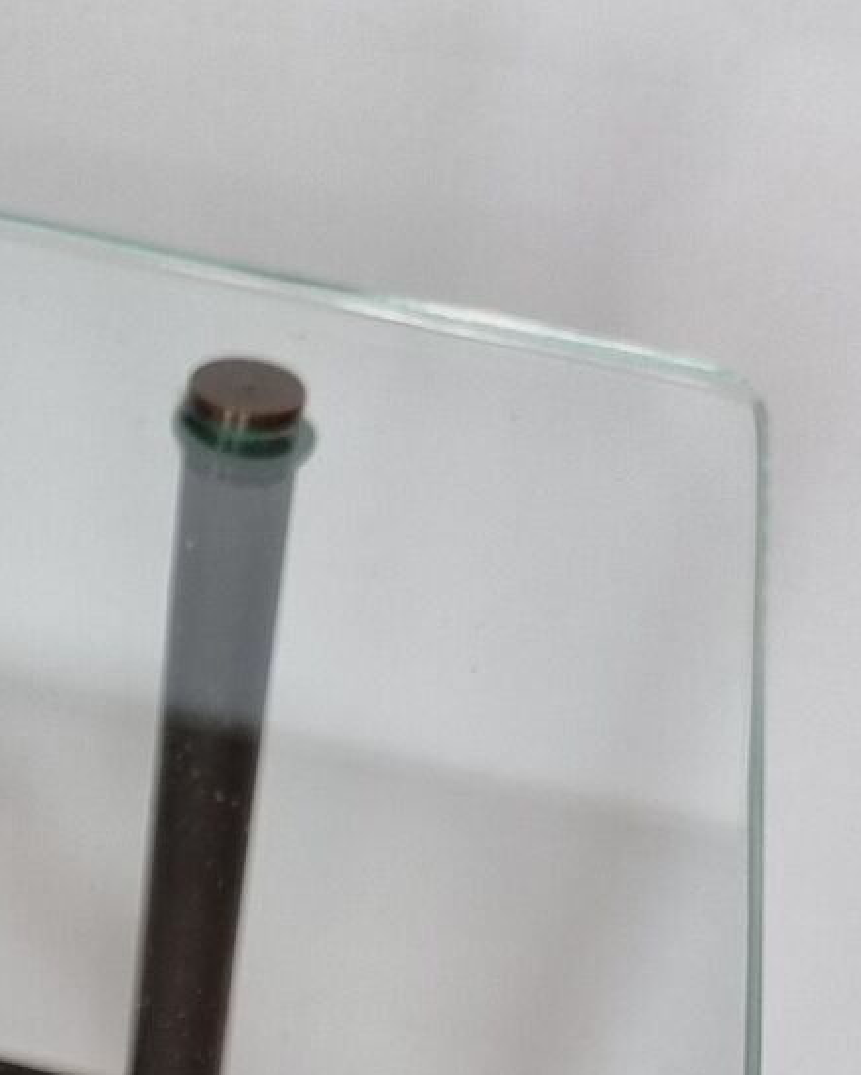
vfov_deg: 17.2
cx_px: -355
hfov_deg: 15.5
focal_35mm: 93
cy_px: 1886
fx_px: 2961
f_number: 1.8
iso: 64
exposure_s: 1/100
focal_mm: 5.4
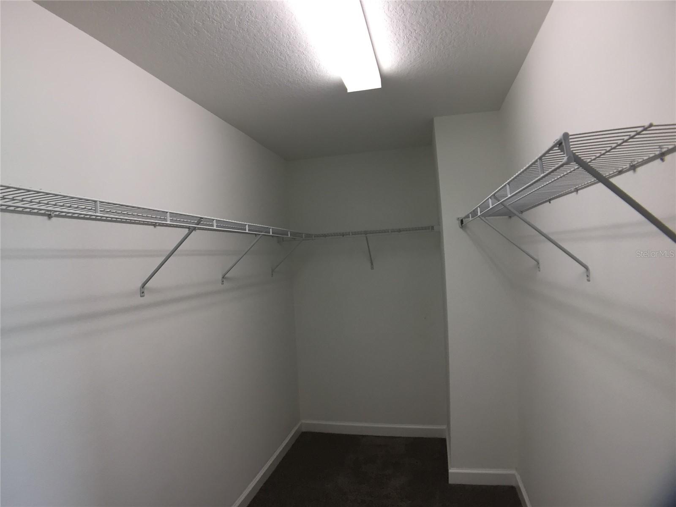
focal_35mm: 29
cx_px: 338
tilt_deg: +0.8
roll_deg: +2.5
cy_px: 254
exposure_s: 1/40
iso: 32
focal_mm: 4.15
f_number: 2.2
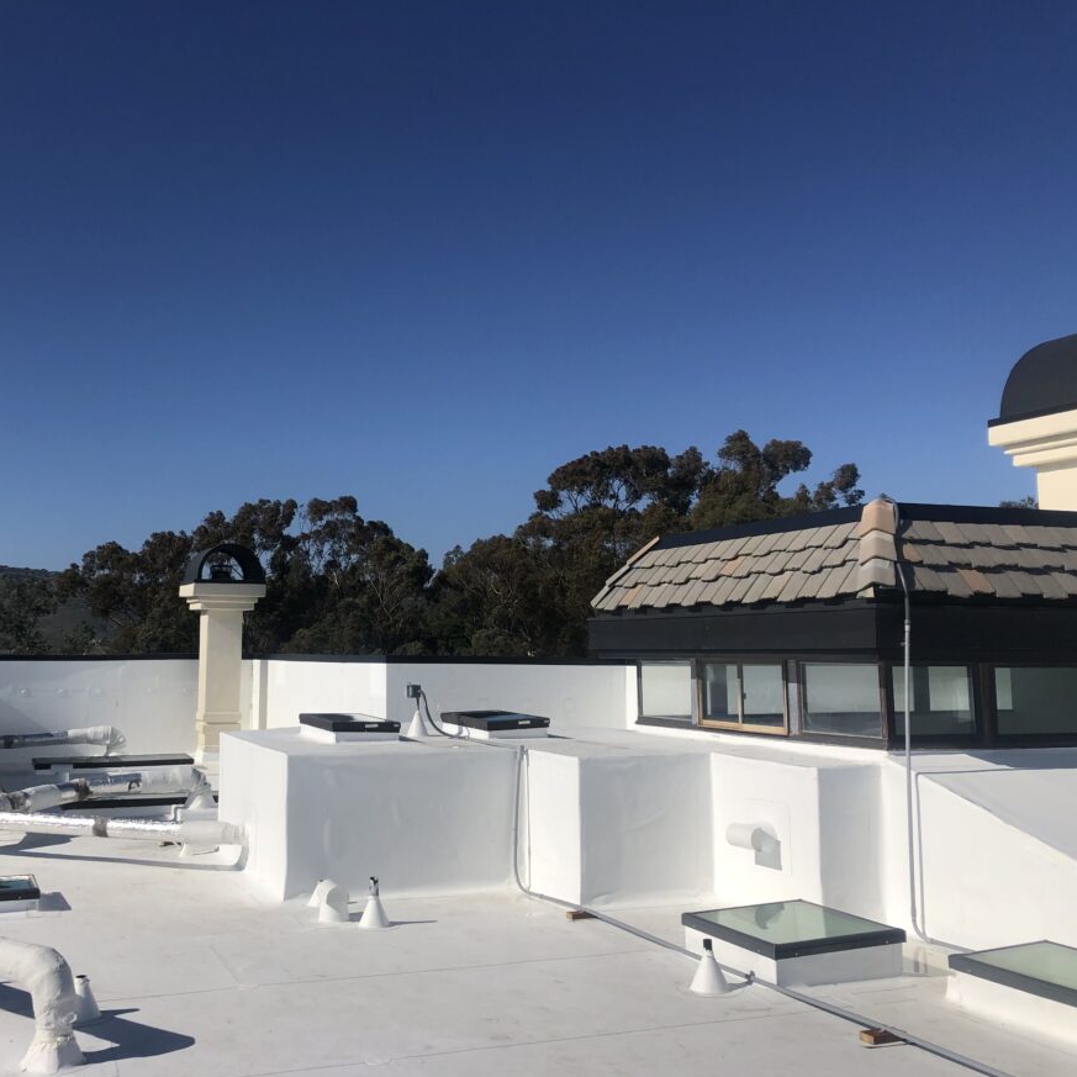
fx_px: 1197
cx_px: 359
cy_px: 551
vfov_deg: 48.4
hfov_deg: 47.7
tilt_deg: +3.4
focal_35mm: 34
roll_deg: -0.8
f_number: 1.8
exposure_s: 1/4808
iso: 20
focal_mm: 3.99
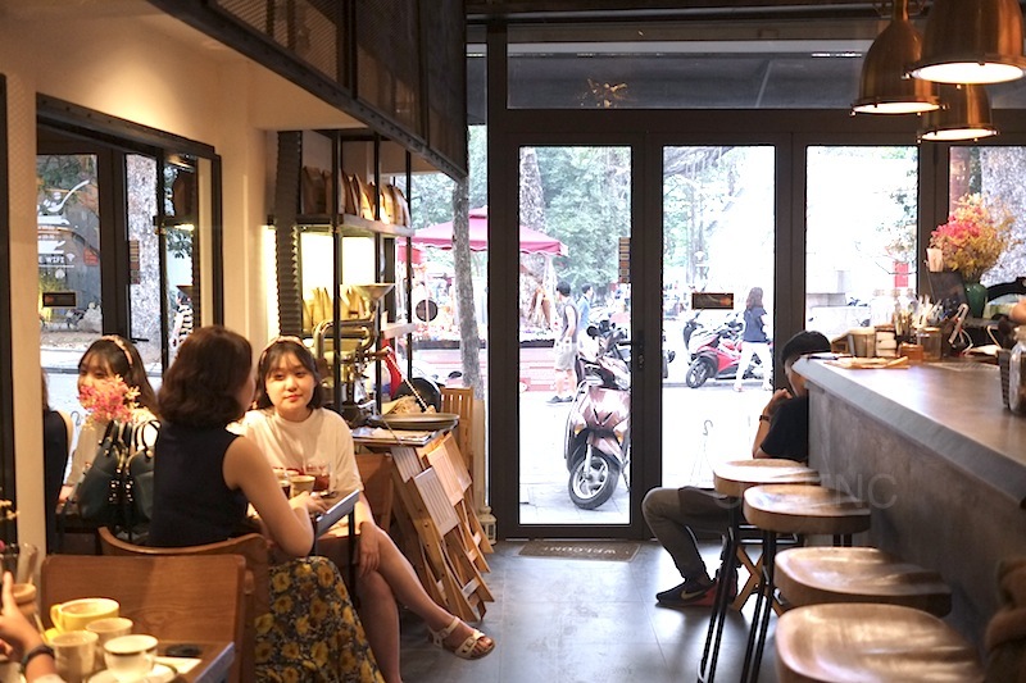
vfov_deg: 32.6
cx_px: 513
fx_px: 1168
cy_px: 342
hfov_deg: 47.4
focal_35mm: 41
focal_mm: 27
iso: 1600
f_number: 2.8
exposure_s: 1/100
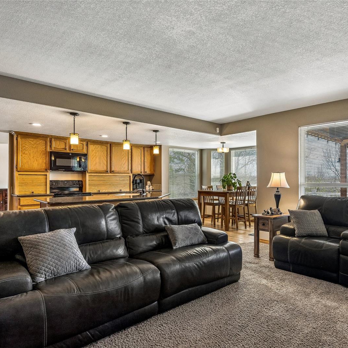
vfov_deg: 67.3
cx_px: 207
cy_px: 174
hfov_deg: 66.7
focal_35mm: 23
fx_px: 262
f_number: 10
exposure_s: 1/40
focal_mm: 18
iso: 400
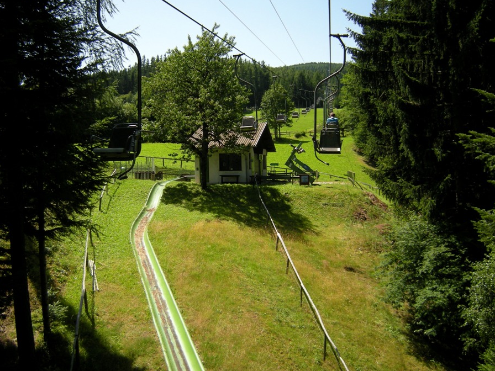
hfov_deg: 56.7
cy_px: 170
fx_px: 458
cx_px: 225
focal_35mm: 32
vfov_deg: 44.1
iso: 64
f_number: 5.6
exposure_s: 1/170
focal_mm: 4.7
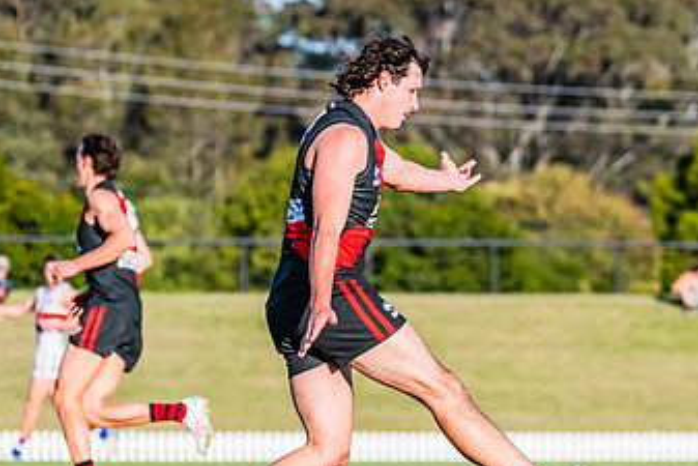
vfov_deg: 2.4
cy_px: 282
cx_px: 397
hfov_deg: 3.5
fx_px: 11289
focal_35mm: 582
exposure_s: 1/1600
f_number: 8
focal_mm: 270
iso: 800
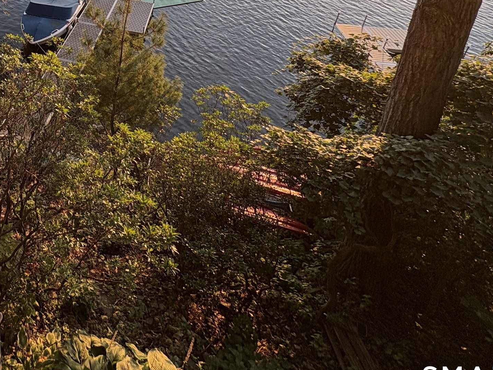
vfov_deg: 40.7
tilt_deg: -27.8
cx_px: 52
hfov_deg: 52.8
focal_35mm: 30
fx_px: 427
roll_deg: +0.3
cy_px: -2
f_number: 2.2
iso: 40
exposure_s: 1/179
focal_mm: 2.22
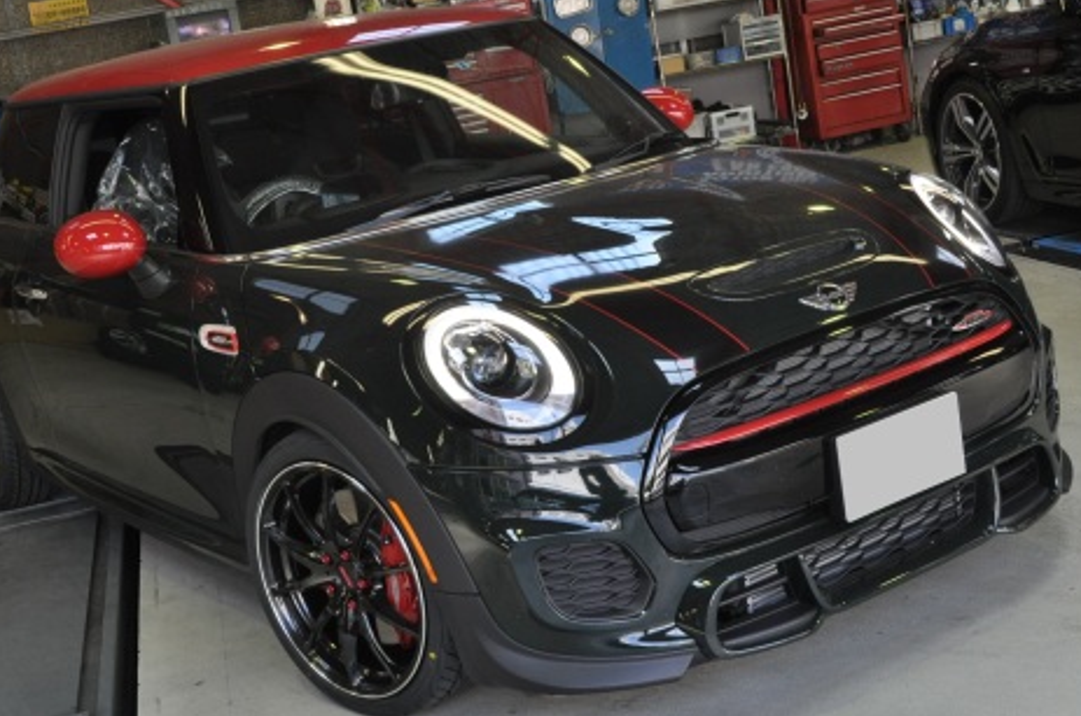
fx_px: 1649
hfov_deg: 36.3
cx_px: 500
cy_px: 343
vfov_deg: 24.5
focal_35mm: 55
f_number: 10
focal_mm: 32
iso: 800
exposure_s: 1/50
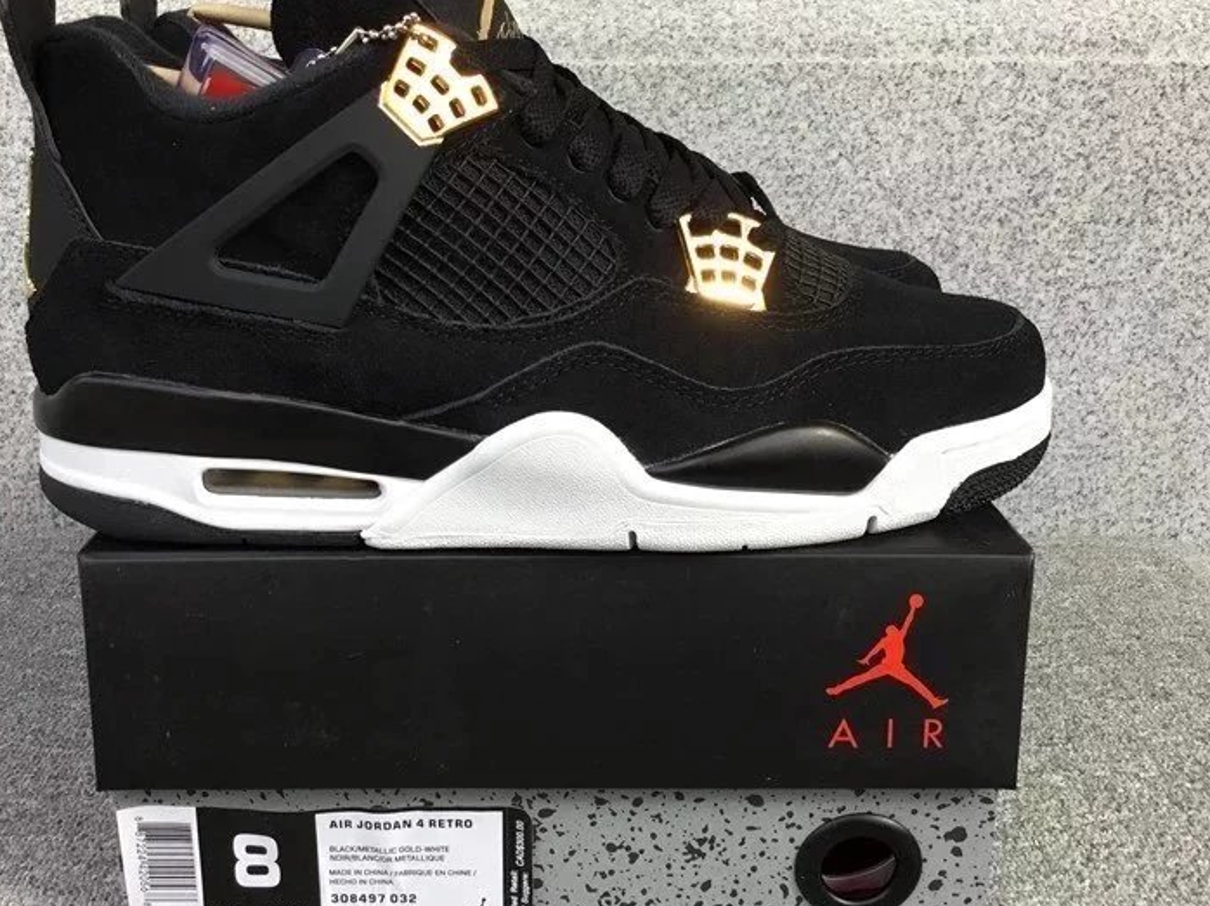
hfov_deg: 46.7
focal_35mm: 40
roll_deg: +0.3
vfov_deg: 35.9
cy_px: 389
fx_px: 1398
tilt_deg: -14.4
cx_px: 536
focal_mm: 3.3
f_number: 2.4
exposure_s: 1/130
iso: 25
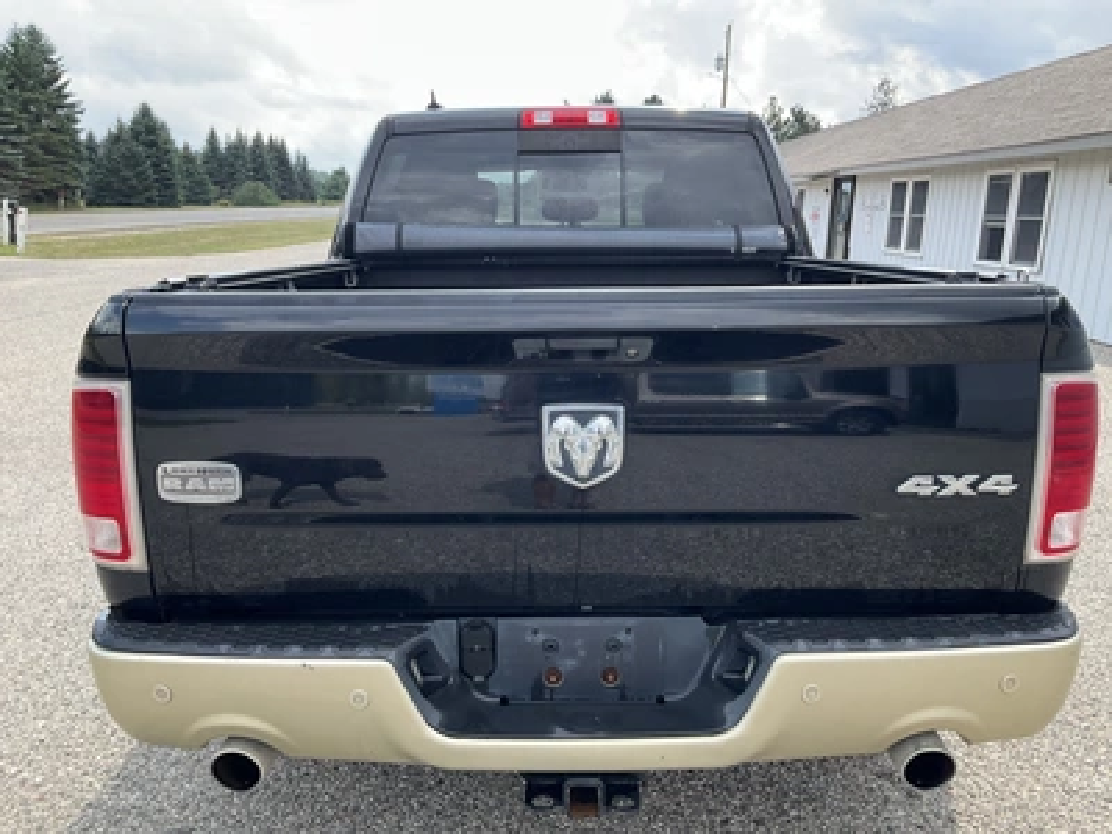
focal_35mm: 29
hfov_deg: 61.7
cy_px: 417
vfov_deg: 48.2
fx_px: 932
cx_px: 556
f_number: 1.8
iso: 25
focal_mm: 3
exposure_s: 1/599
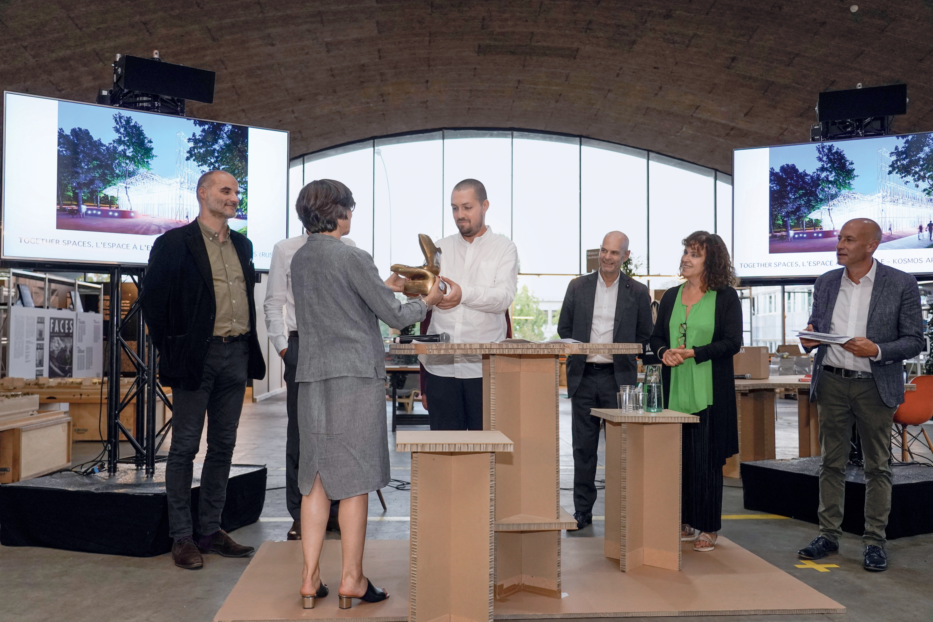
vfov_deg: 43.6
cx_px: 466
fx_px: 777
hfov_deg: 61.9
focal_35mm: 30
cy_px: 311
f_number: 4
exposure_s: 1/160
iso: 1600
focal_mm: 30
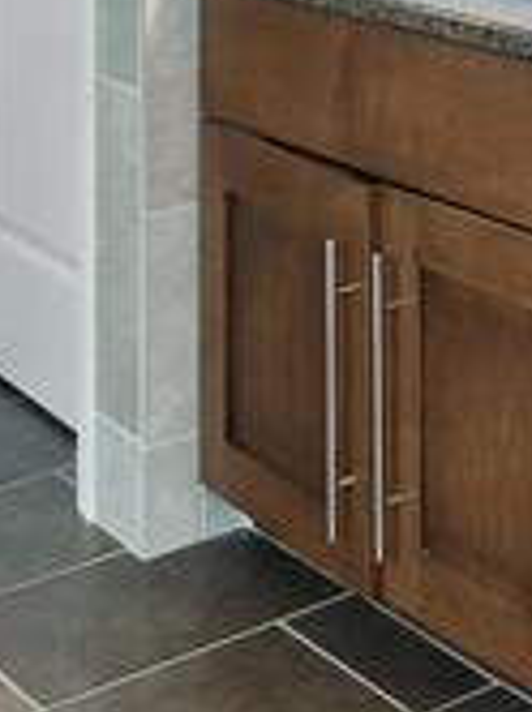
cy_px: -390
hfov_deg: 15.6
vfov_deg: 19.0
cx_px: 738
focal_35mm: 89
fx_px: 1828
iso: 400
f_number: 8
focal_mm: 10
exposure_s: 1/5
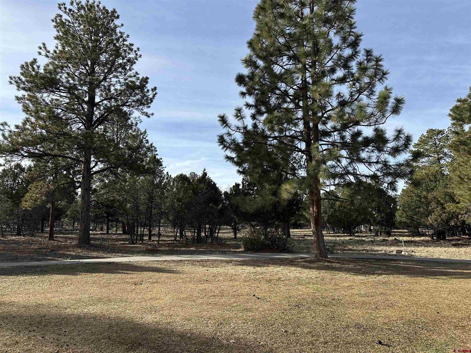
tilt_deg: +9.4
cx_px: 236
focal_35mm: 24
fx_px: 327
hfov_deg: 71.6
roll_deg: -0.1
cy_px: 176
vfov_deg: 56.8
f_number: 1.78
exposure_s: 1/2882
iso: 80
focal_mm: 6.86
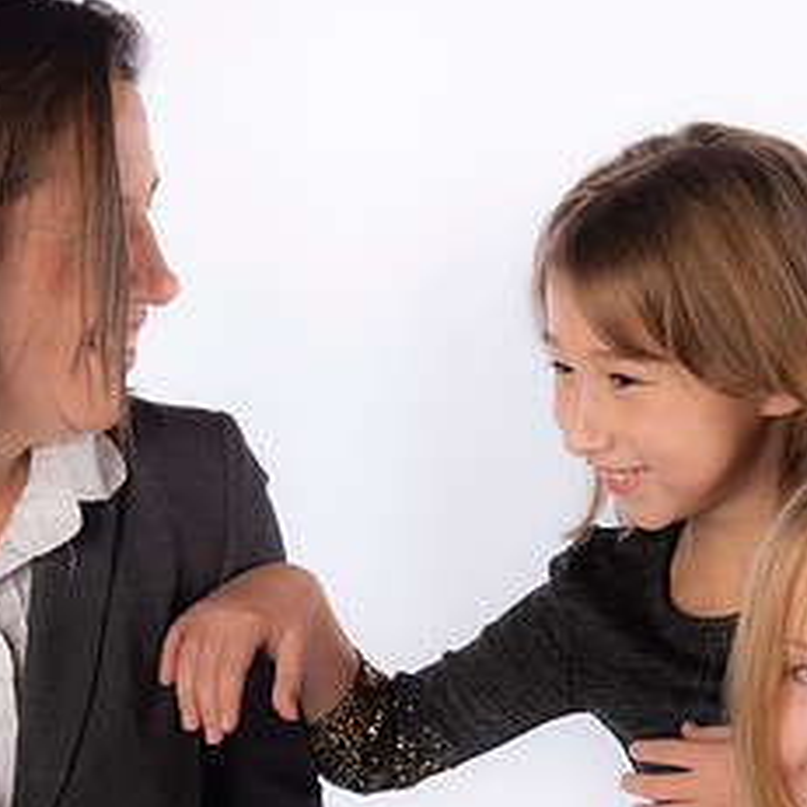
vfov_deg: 13.2
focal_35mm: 132
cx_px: 426
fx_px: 3482
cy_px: 657
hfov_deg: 13.2
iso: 100
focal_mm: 62
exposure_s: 1/200
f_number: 6.3
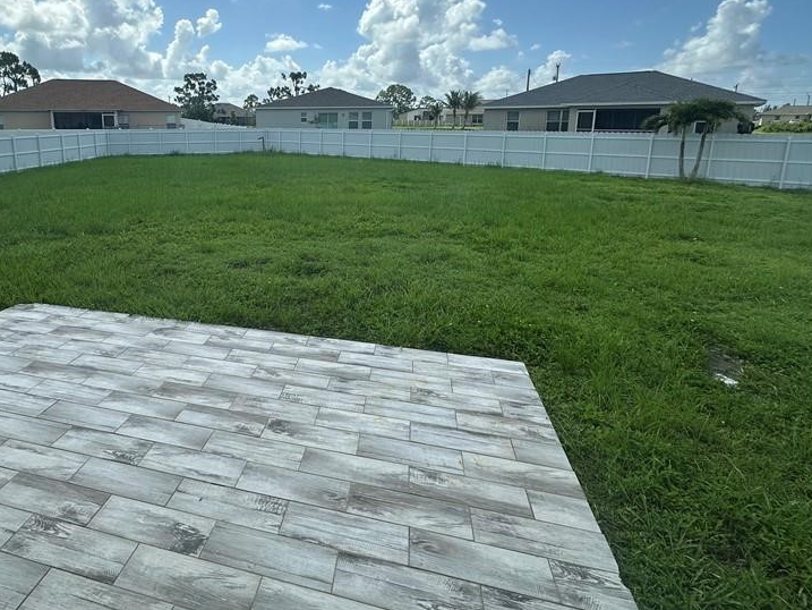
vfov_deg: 64.3
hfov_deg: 79.5
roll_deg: -0.1
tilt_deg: -9.8
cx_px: 283
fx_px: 469
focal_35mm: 20
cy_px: 204
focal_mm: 2.22
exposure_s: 1/1171
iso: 40
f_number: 2.2
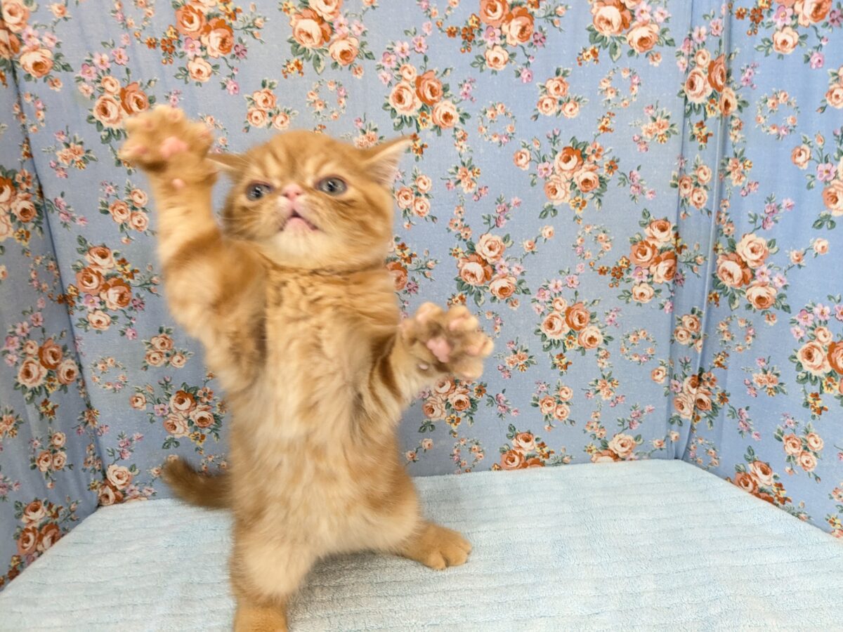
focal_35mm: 27
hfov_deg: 65.3
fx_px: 658
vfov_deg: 51.4
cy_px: 316
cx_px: 422
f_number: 1.73
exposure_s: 1/99.9
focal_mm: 4.38
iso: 162
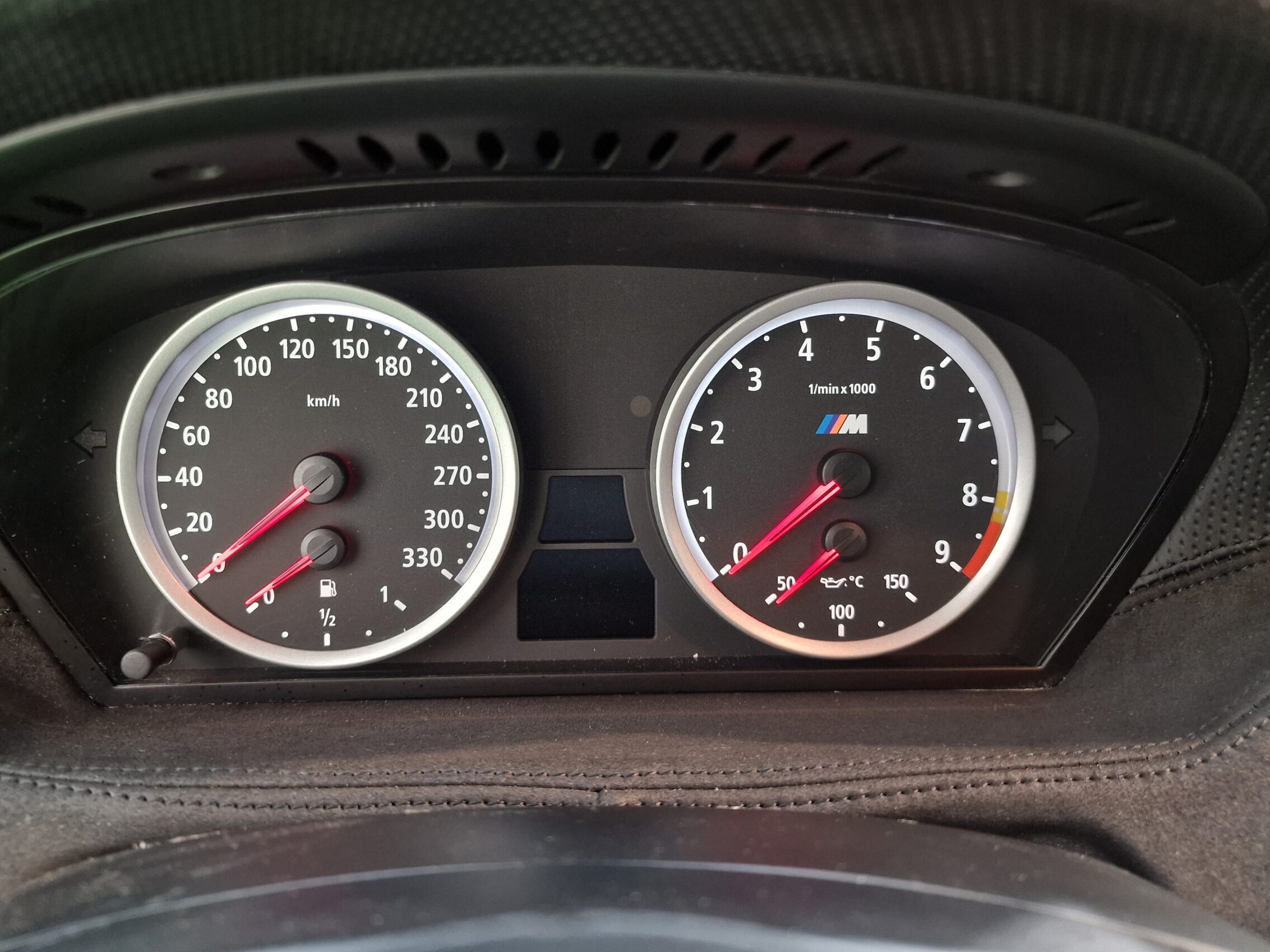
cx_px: 601
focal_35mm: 26
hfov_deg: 67.3
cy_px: 421
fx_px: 954
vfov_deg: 52.9
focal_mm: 6.4
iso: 400
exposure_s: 1/13
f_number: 1.8
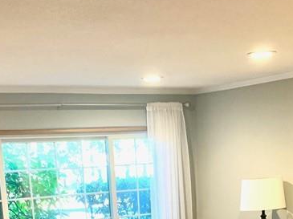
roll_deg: +2.0
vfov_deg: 18.5
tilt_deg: -12.4
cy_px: 296
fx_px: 617
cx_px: 160
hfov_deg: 26.7
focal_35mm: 73
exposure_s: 1/60
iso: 250
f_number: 1.8
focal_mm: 4.25
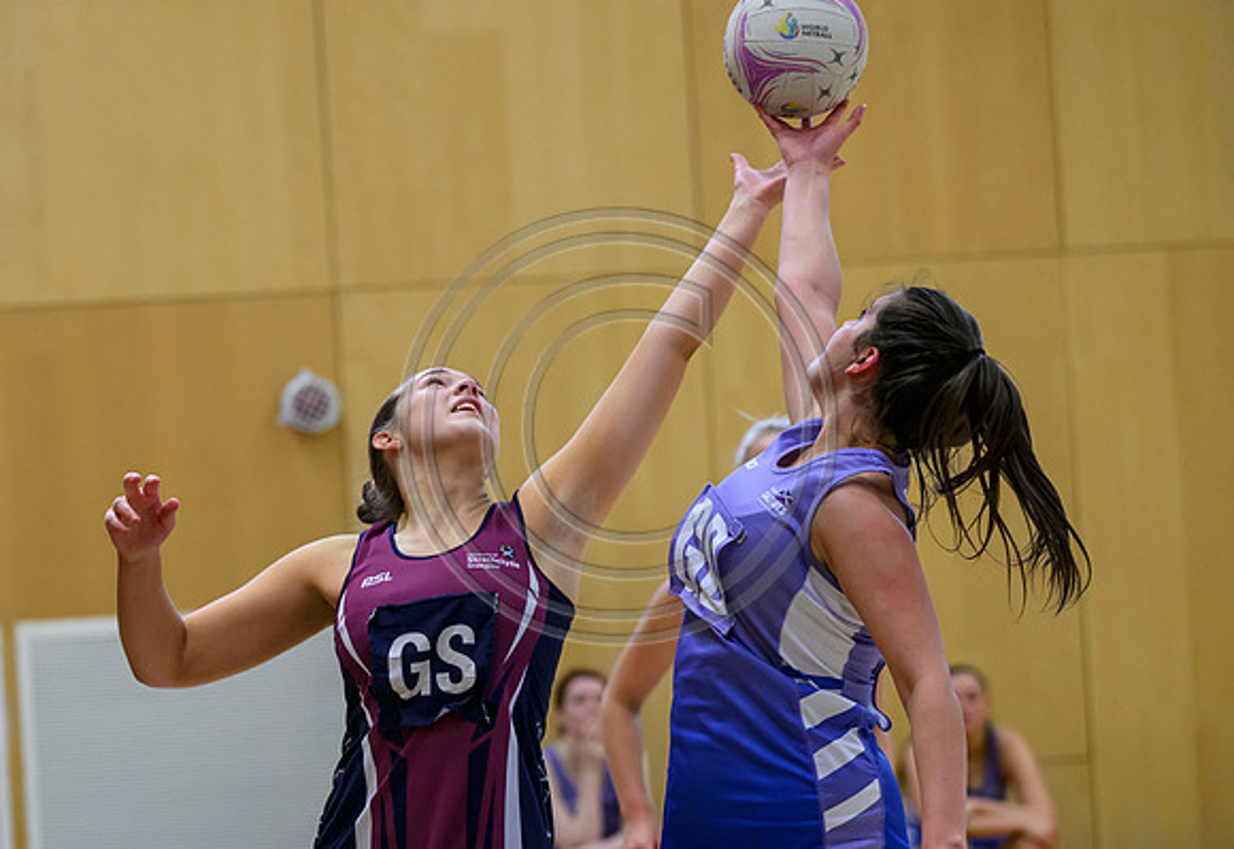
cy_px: 656
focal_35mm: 174
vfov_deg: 8.1
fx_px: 6016
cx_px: 307
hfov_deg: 11.7
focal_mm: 110
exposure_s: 1/1250
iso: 3200
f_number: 3.2
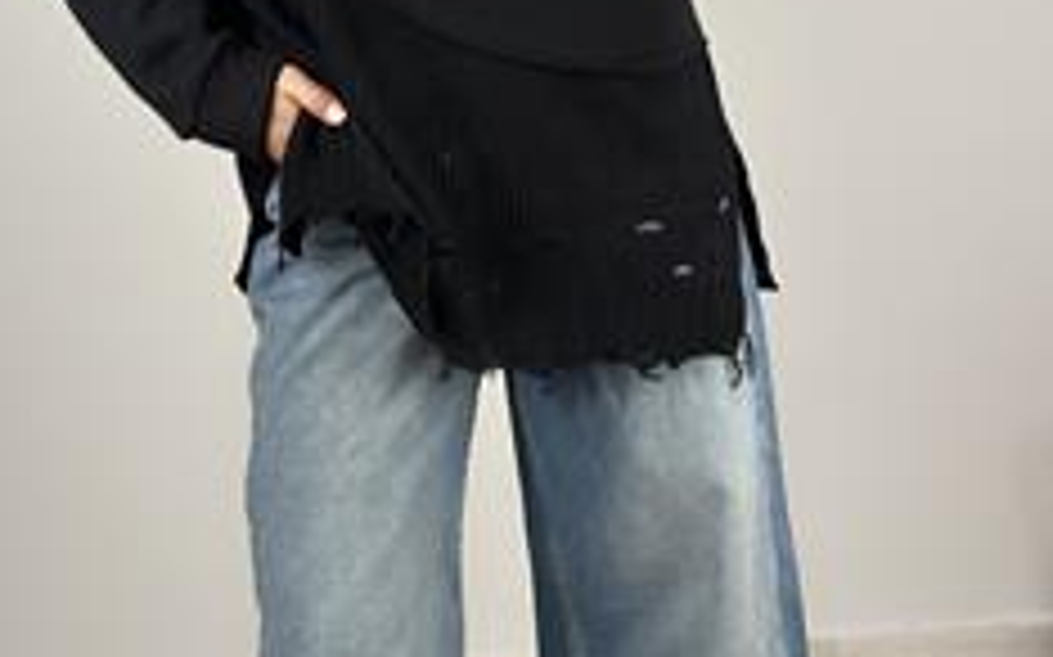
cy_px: -70
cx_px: 405
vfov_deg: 14.2
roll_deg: +4.5
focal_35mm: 90
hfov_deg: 23.0
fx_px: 2582
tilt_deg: -22.6
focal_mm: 6.86
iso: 160
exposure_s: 1/100
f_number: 1.78
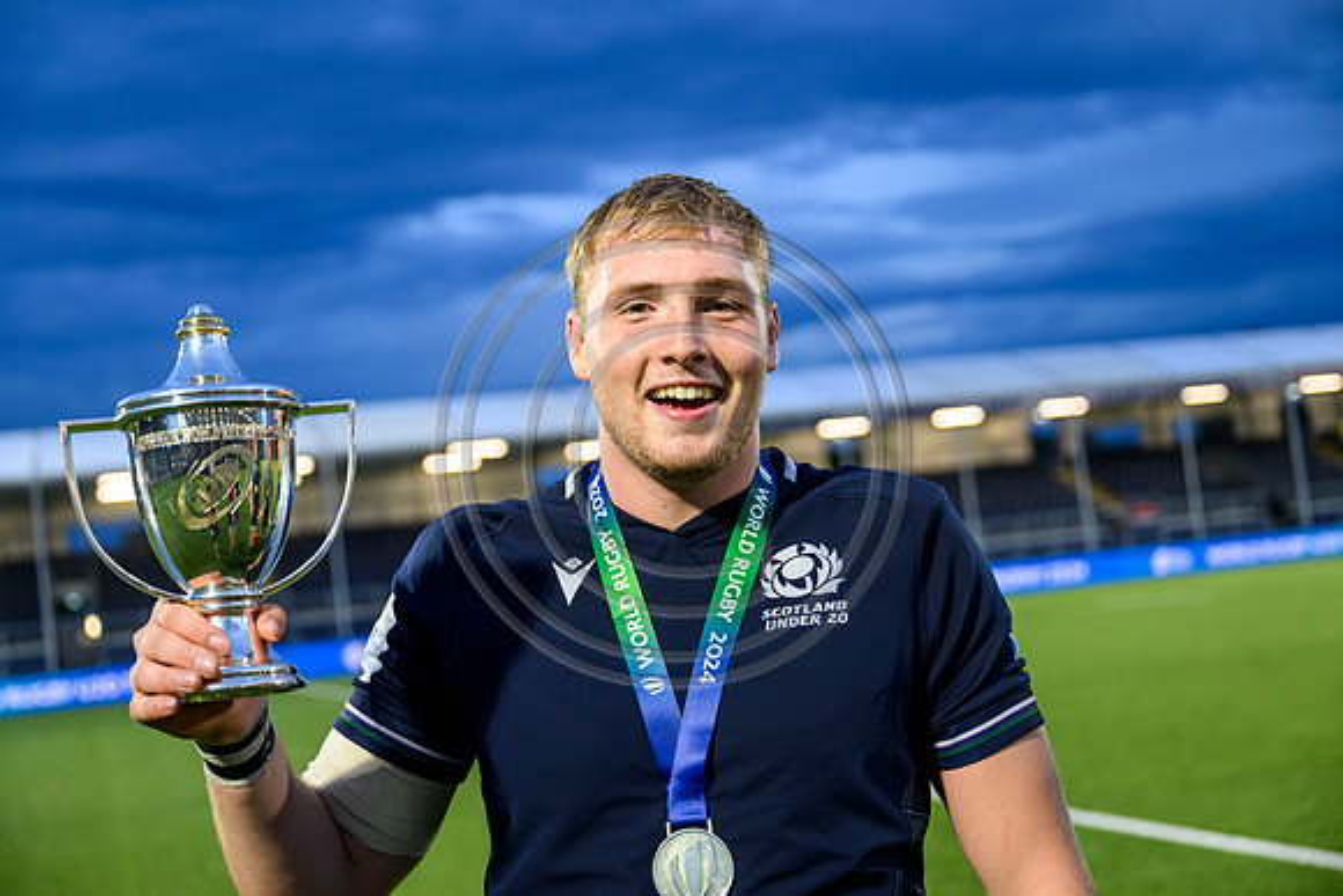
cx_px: 672
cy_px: 448
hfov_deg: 38.9
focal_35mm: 51
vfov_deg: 26.5
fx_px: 1903
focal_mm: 51
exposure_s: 1/800
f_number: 3.2
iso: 3200
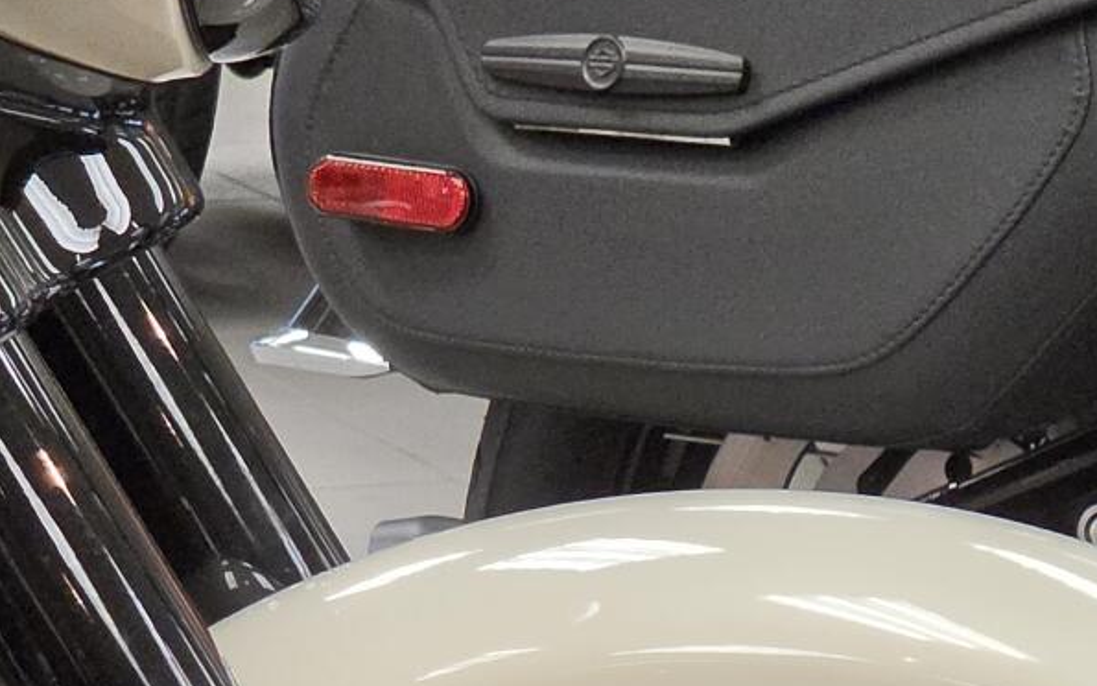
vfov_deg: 5.2
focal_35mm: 246
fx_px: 7355
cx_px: 749
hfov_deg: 8.5
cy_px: 1326
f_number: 2.4
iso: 400
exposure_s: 1/120
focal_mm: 7
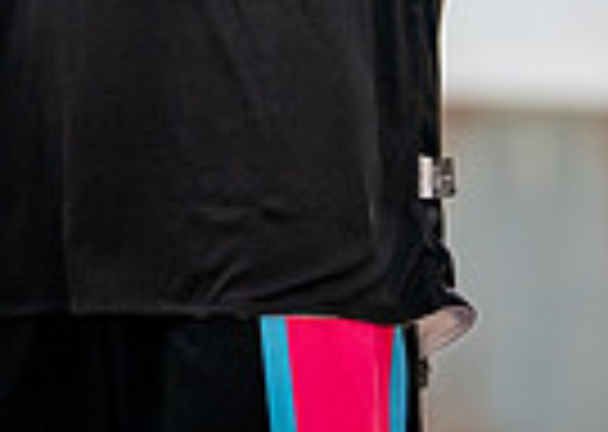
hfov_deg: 7.9
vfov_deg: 5.6
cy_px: -325
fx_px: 4379
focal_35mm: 254
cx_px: 176
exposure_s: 1/400
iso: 1250
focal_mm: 50
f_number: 1.2
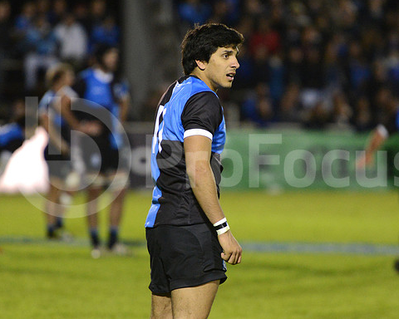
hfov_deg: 6.3
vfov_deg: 5.1
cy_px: 159
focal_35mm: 306
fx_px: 3614
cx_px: 213
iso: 5000
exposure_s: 1/500
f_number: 4
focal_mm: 270
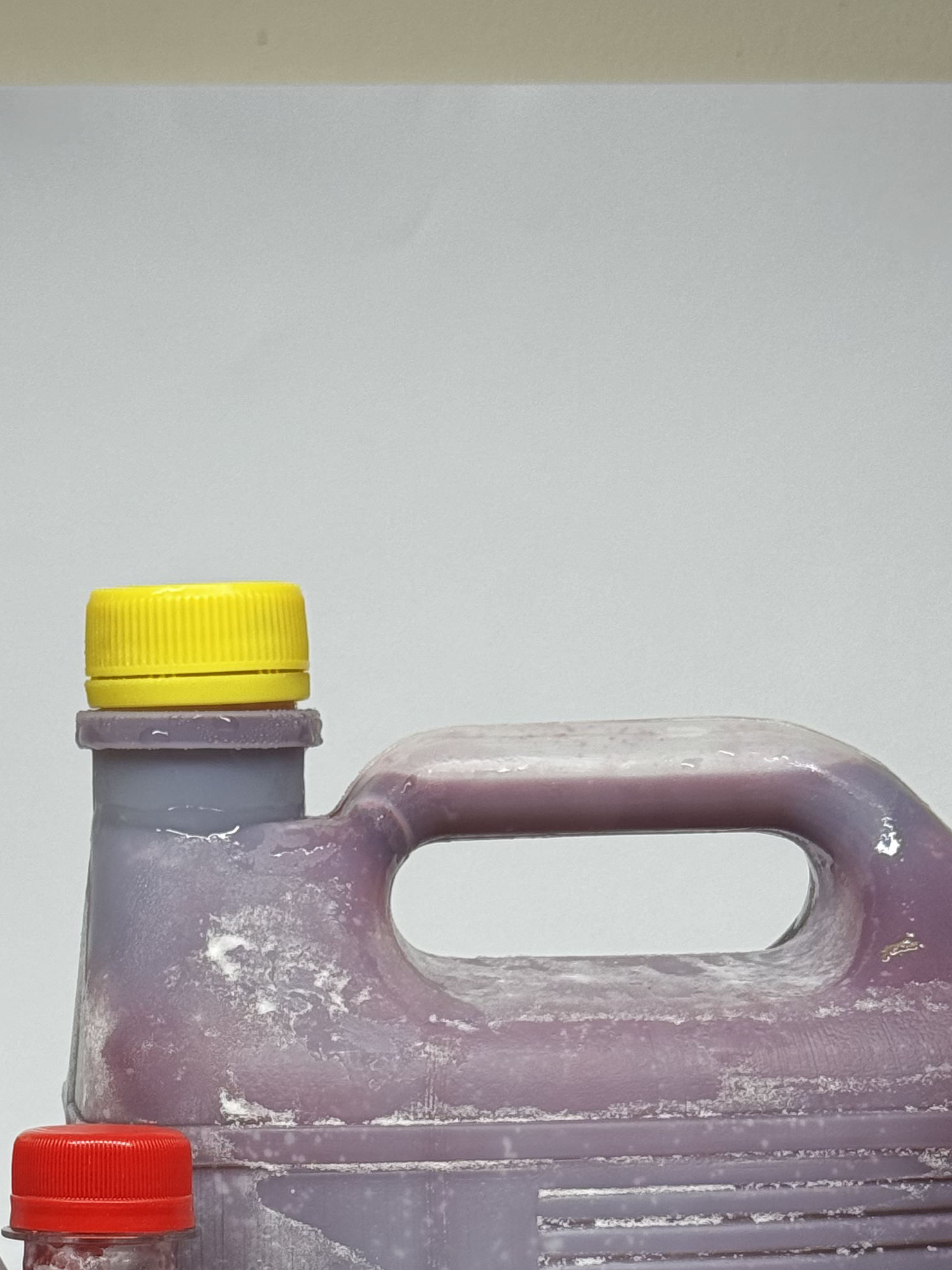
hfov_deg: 15.0
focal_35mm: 98
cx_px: 235
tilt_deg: -4.9
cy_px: 1247
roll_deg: +1.5
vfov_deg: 19.5
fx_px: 3594
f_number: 1.78
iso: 160
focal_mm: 6.76
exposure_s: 1/60
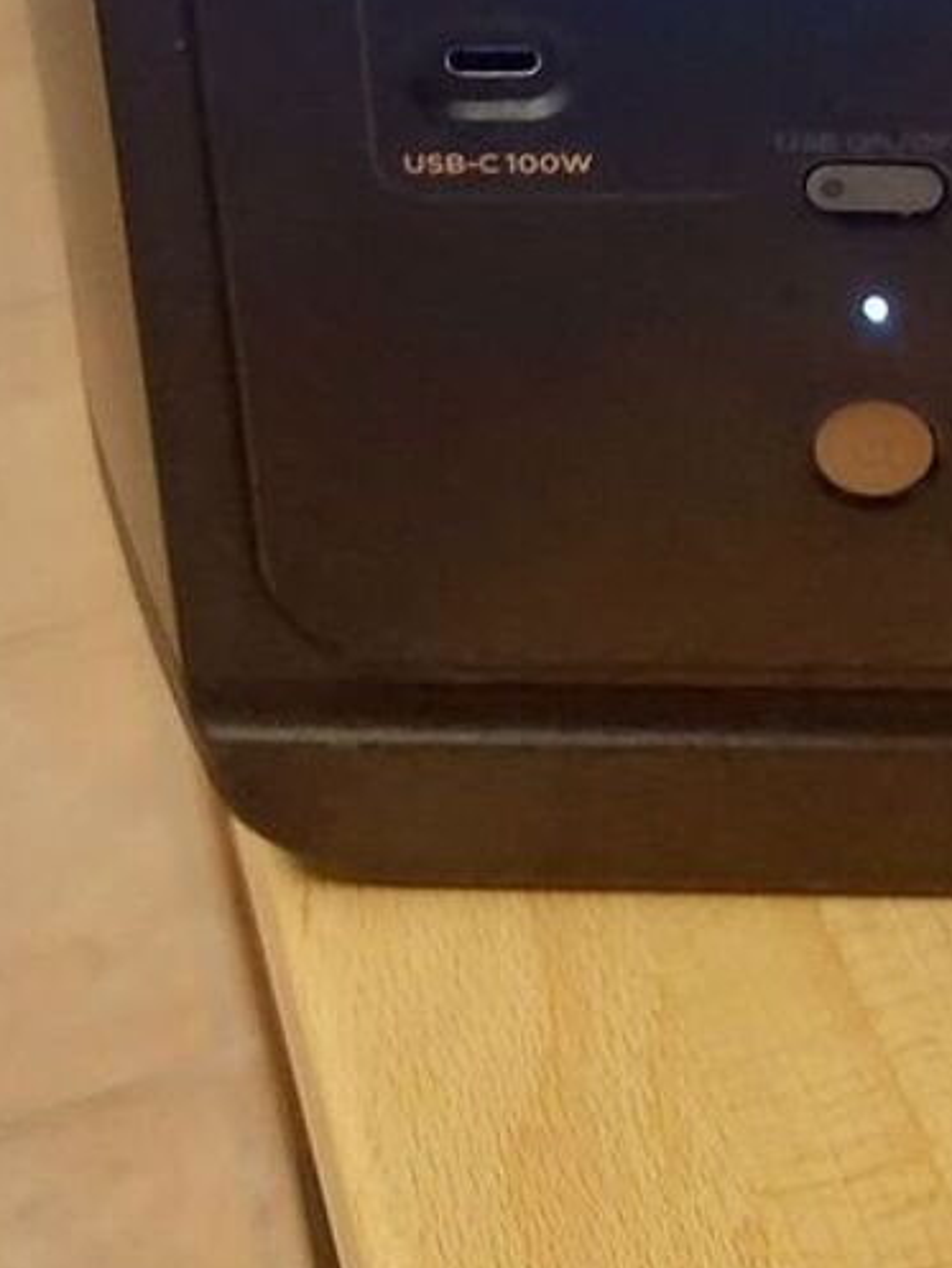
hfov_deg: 21.7
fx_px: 2456
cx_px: 735
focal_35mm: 67
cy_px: -392
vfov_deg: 25.0
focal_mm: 5.23
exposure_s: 1/25
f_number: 1.8
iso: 800
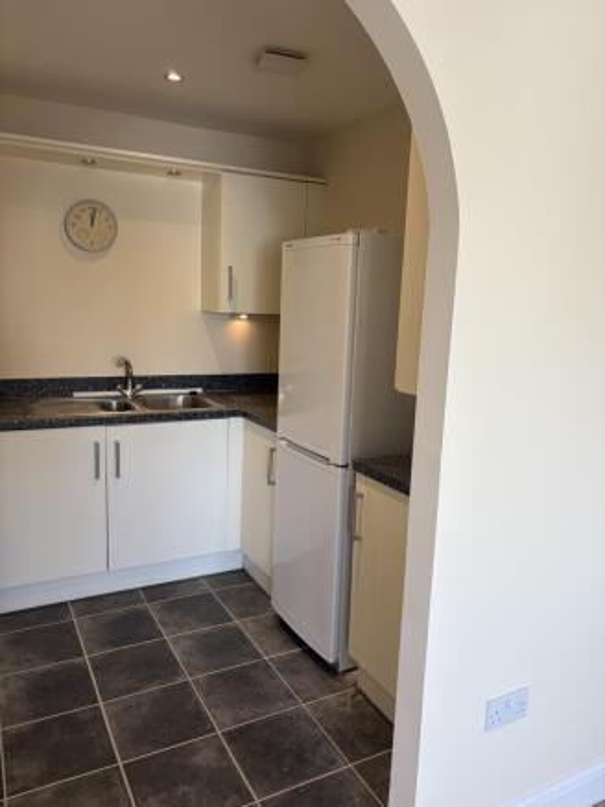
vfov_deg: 67.3
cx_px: 302
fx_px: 606
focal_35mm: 26
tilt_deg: -9.7
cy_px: 404
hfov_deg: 53.1
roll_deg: -2.2
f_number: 1.6
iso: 64
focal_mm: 5.96
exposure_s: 1/100
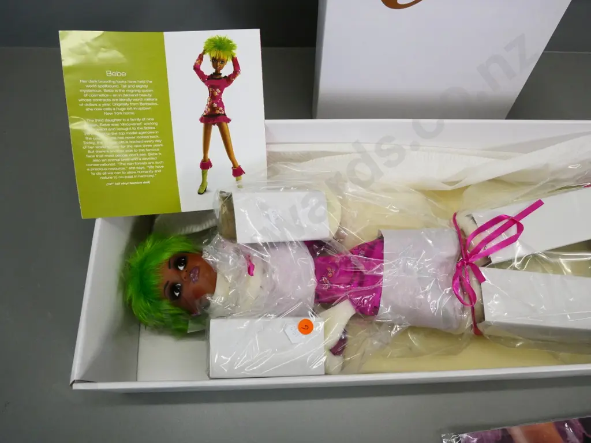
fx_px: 410
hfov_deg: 71.6
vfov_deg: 56.8
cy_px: 222
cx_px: 296
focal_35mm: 24
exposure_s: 1/160
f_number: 5.6
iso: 3200
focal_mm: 12
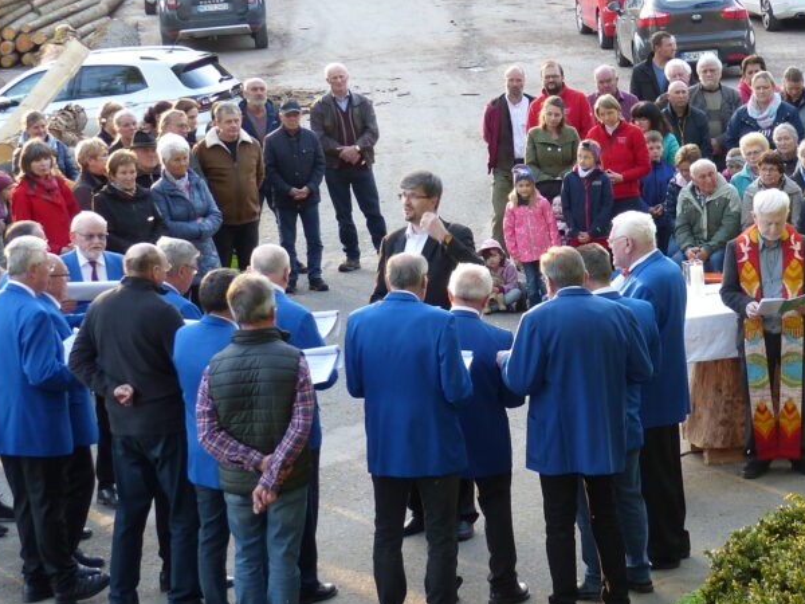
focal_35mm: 126
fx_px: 2930
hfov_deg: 15.6
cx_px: 594
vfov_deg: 11.8
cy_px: 356
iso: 100
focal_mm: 11.4
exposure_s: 1/60
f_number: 2.8
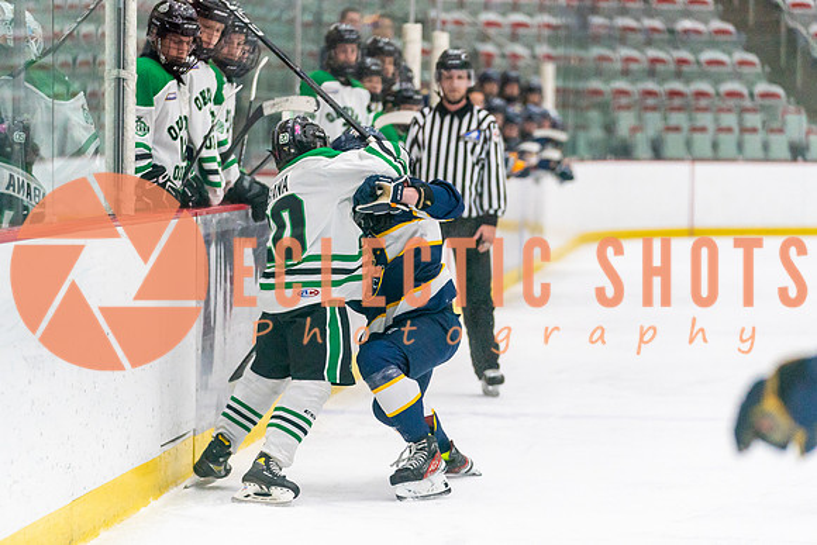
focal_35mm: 164
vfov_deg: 8.4
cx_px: 408
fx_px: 3724
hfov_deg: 12.5
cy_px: 358
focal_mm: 125
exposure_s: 1/1250
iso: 3200
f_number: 2.8
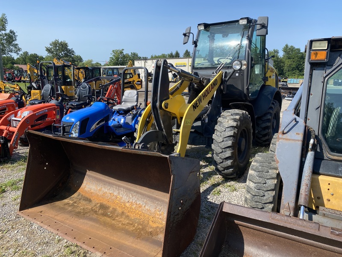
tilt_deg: -9.1
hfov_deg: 67.3
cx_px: 171
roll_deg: +0.4
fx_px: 257
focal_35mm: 26
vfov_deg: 53.1
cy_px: 128
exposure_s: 1/1543
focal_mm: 4.25
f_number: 1.8
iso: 32
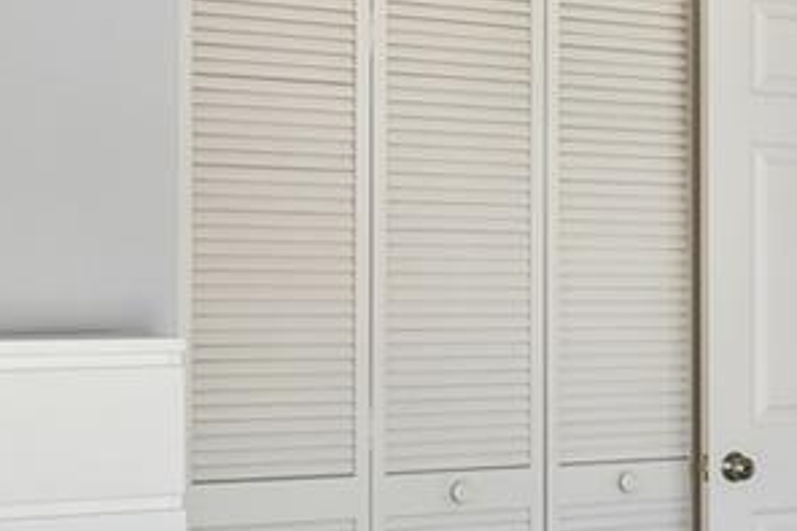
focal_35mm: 84
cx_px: 810
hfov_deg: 23.2
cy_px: 270
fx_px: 1852
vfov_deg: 16.3
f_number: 8
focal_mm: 15.5
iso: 400
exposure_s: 1/20
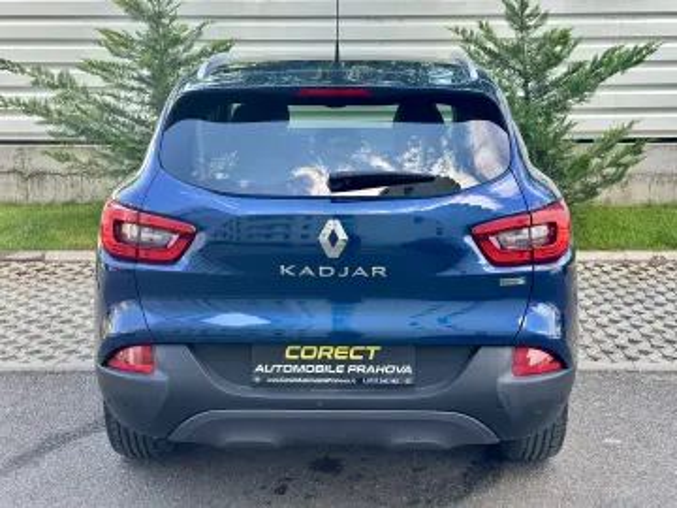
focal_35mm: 48
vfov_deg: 30.3
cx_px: 338
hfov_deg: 39.7
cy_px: 254
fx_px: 939
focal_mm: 6.86
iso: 64
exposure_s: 1/361
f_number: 1.78
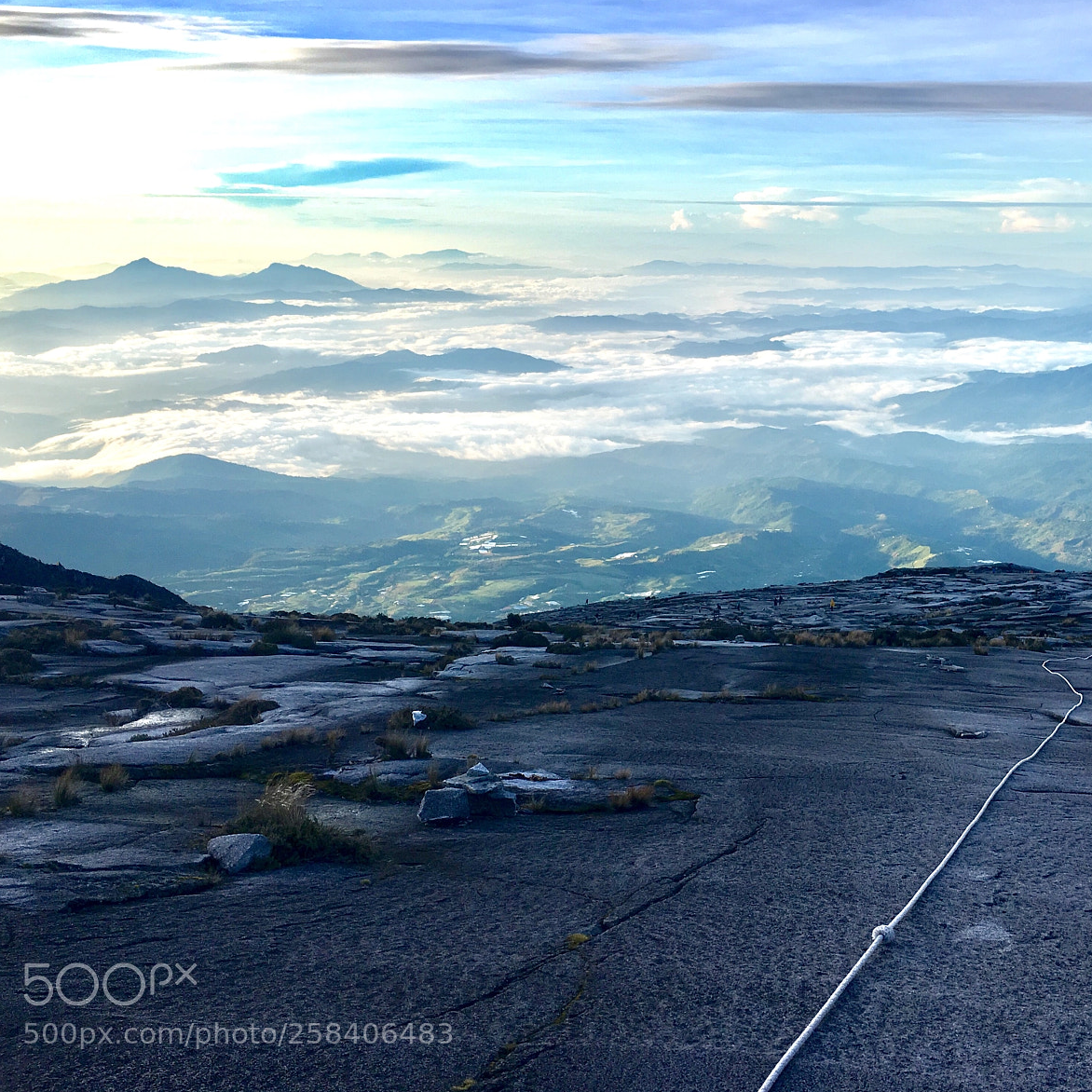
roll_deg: -1.3
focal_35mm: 35
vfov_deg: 47.2
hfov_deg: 46.6
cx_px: 711
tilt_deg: -13.2
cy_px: 548
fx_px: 1249
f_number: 2.2
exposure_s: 1/475
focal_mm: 4.15
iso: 25
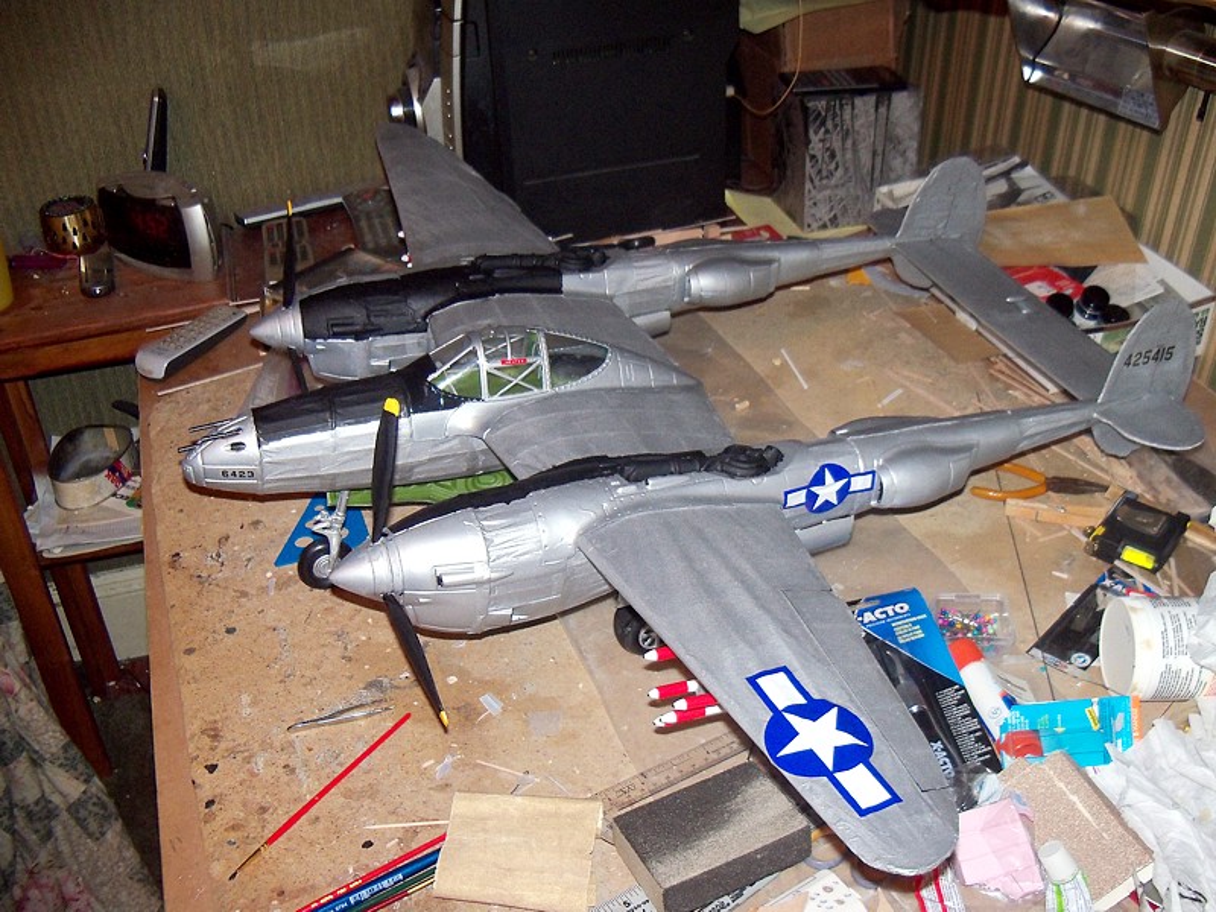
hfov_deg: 52.6
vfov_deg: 40.7
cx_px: 608
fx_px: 1229
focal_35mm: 35
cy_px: 456
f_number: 3.5
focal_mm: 6.2
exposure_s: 1/30
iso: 200
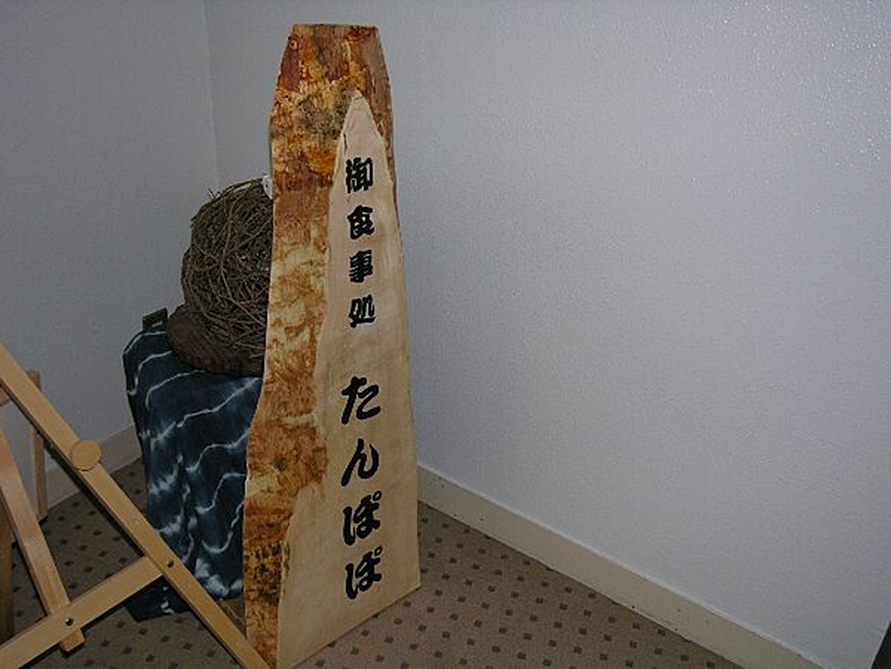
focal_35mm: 34
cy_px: 334
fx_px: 875
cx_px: 446
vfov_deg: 41.8
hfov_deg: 54.0
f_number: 3
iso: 100
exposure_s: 1/60.1
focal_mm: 8.7
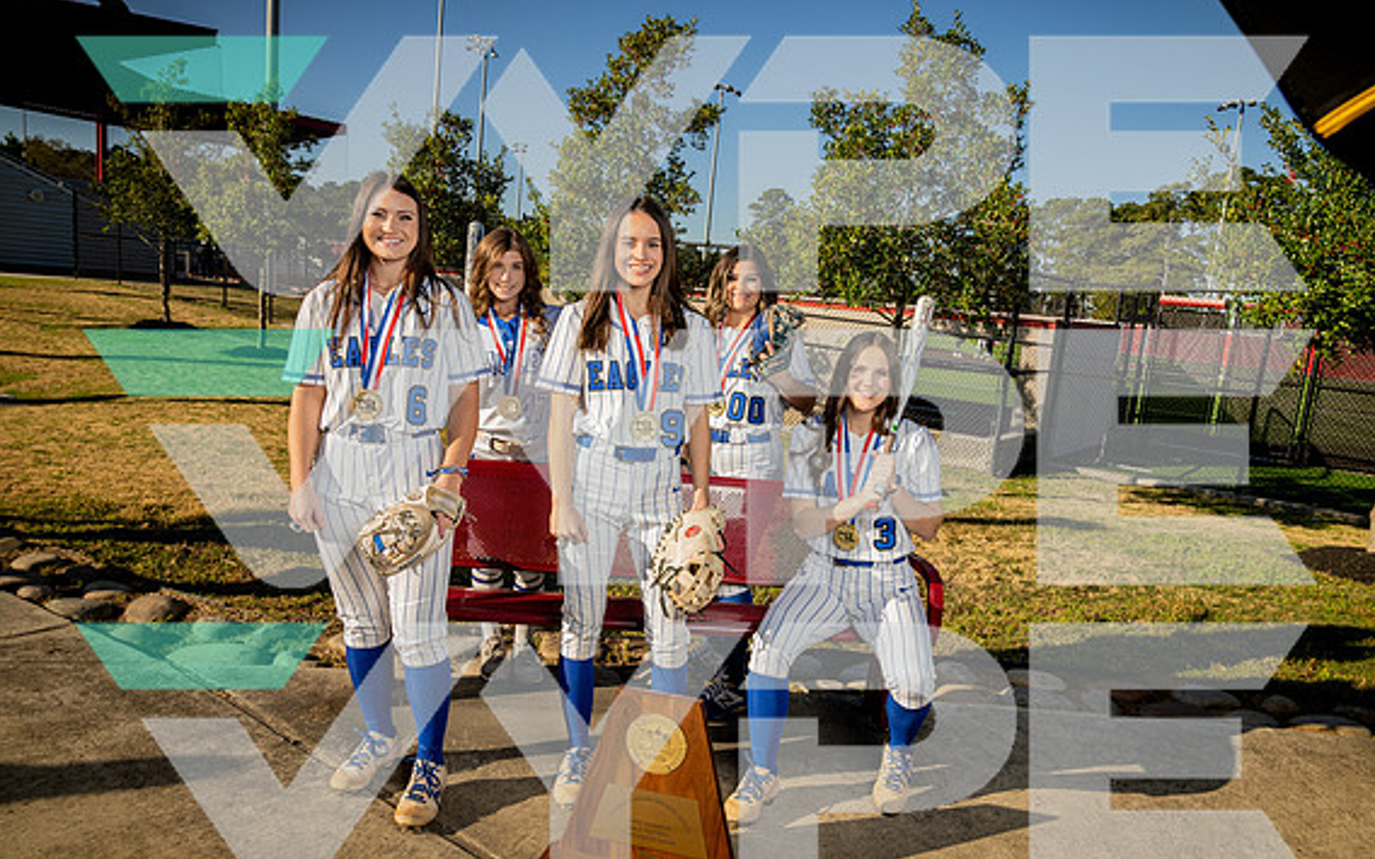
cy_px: 459
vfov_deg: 49.2
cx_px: 700
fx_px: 937
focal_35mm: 25
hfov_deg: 72.5
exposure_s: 1/250
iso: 200
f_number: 10
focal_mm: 24
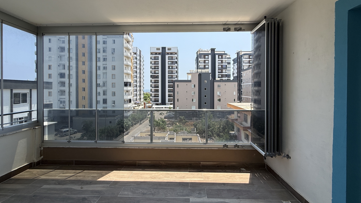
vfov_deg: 66.9
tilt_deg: -0.3
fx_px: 153
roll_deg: +0.1
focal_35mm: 16
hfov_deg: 99.4
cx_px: 183
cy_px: 91
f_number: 2.2
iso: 50
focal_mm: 2.22
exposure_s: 1/1339
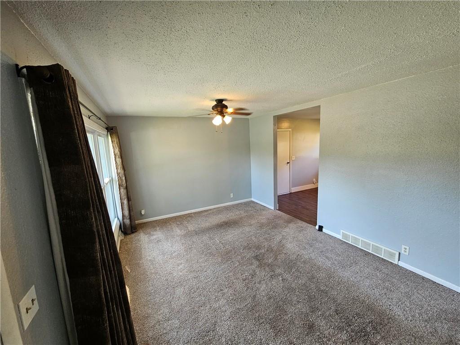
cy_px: 172
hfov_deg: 106.2
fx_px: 173
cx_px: 230
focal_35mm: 13
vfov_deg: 89.9
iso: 160
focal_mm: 2.2
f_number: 2.2
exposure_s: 1/60
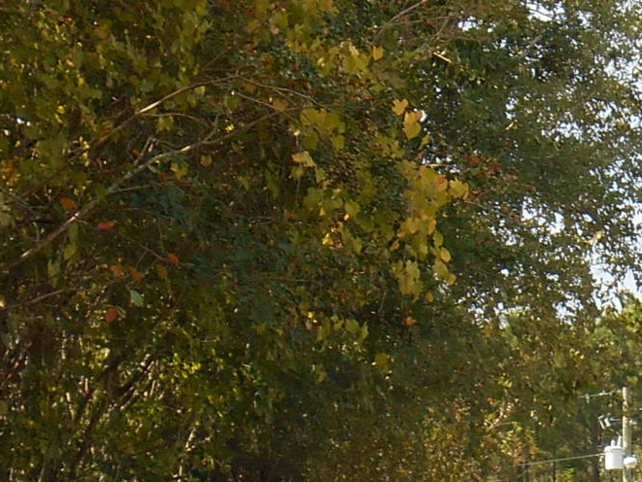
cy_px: 510
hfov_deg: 15.5
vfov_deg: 12.4
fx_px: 2189
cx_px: 941
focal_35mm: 118
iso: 80
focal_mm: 4.7
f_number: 3.4
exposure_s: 1/320
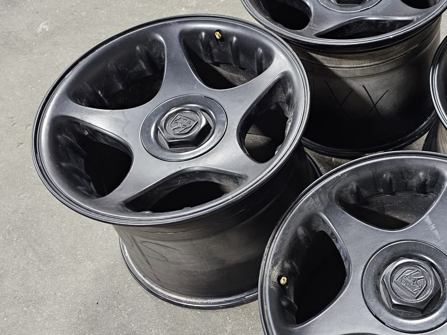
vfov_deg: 35.1
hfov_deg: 43.8
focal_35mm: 41
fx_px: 529
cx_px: 353
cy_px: 189
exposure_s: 1/24
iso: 500
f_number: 1.7
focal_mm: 6.3
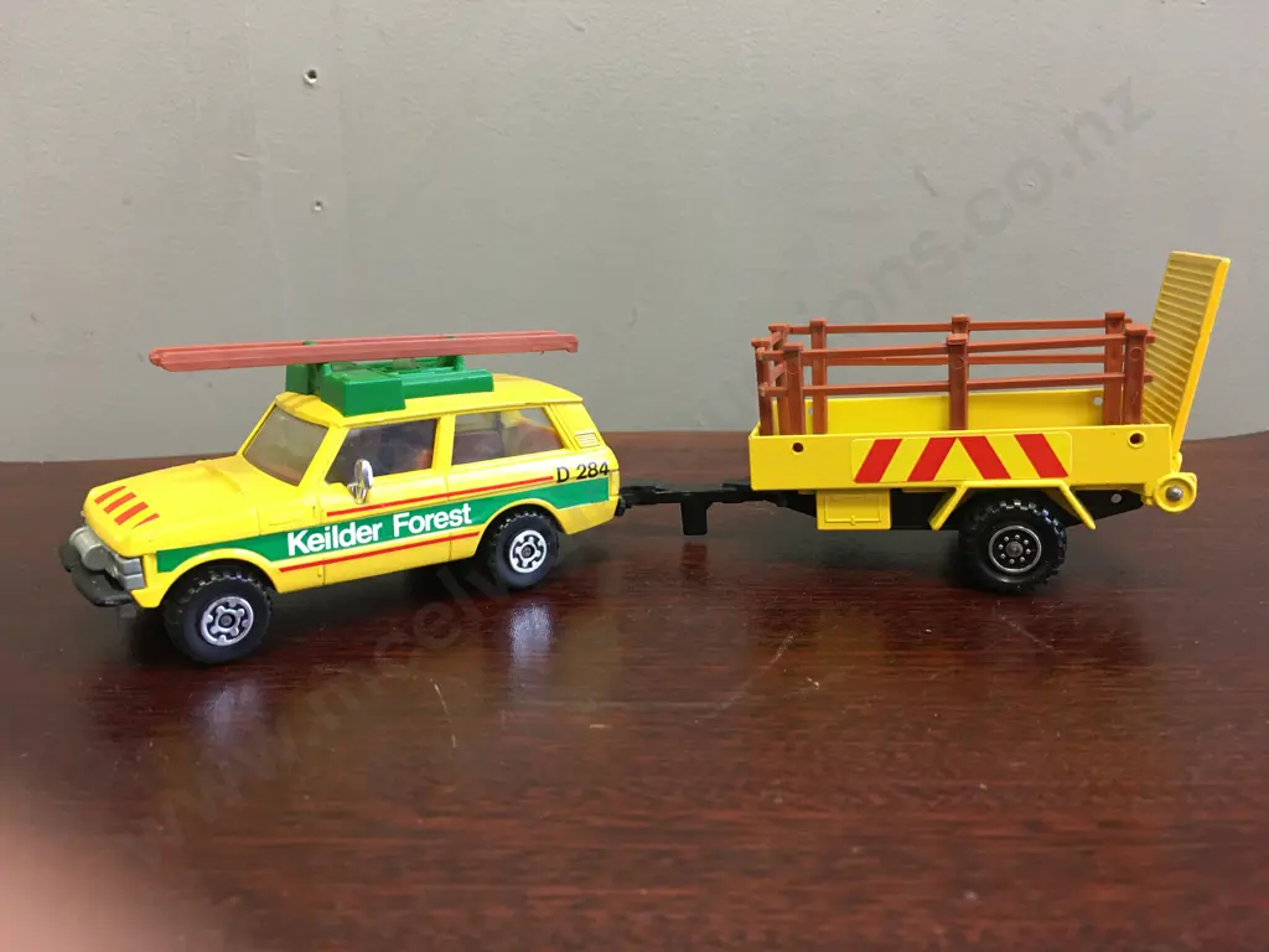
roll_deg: +0.8
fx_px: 1063
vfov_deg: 48.2
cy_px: 476
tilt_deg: -12.7
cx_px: 634
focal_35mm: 29
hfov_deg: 61.7
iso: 80
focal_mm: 4.15
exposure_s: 1/17
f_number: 2.2
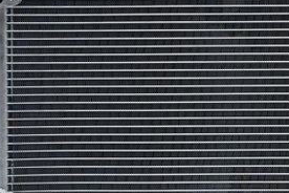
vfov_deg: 13.7
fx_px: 800
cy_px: 64
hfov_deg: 20.3
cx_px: 231
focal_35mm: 100
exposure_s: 1/50
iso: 640
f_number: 4.8
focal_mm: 30.5
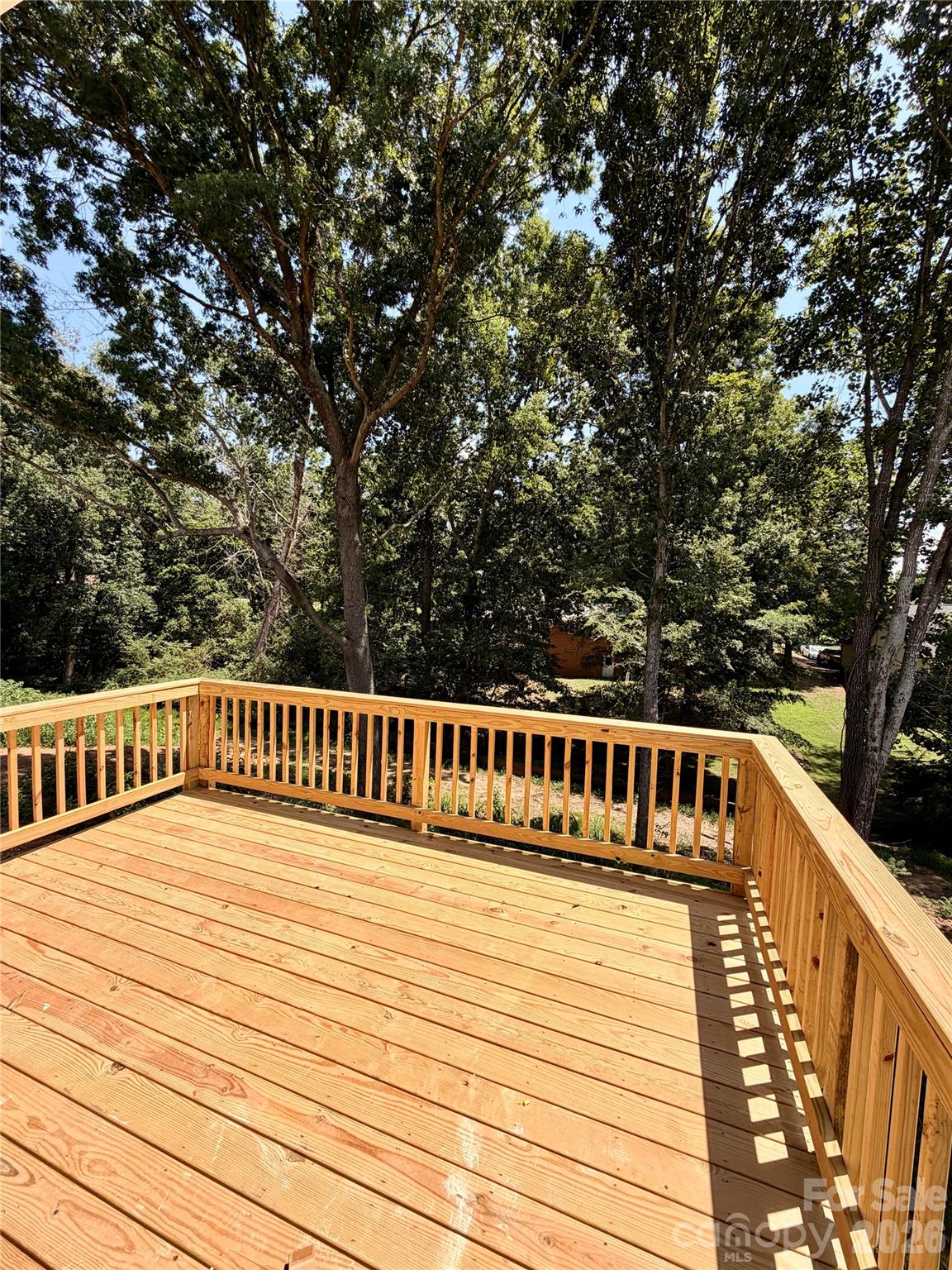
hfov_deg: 85.7
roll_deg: -1.3
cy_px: 635
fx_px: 513
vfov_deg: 102.1
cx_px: 476
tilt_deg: -3.3
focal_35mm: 14
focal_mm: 2.22
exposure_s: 1/770
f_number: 2.2
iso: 32
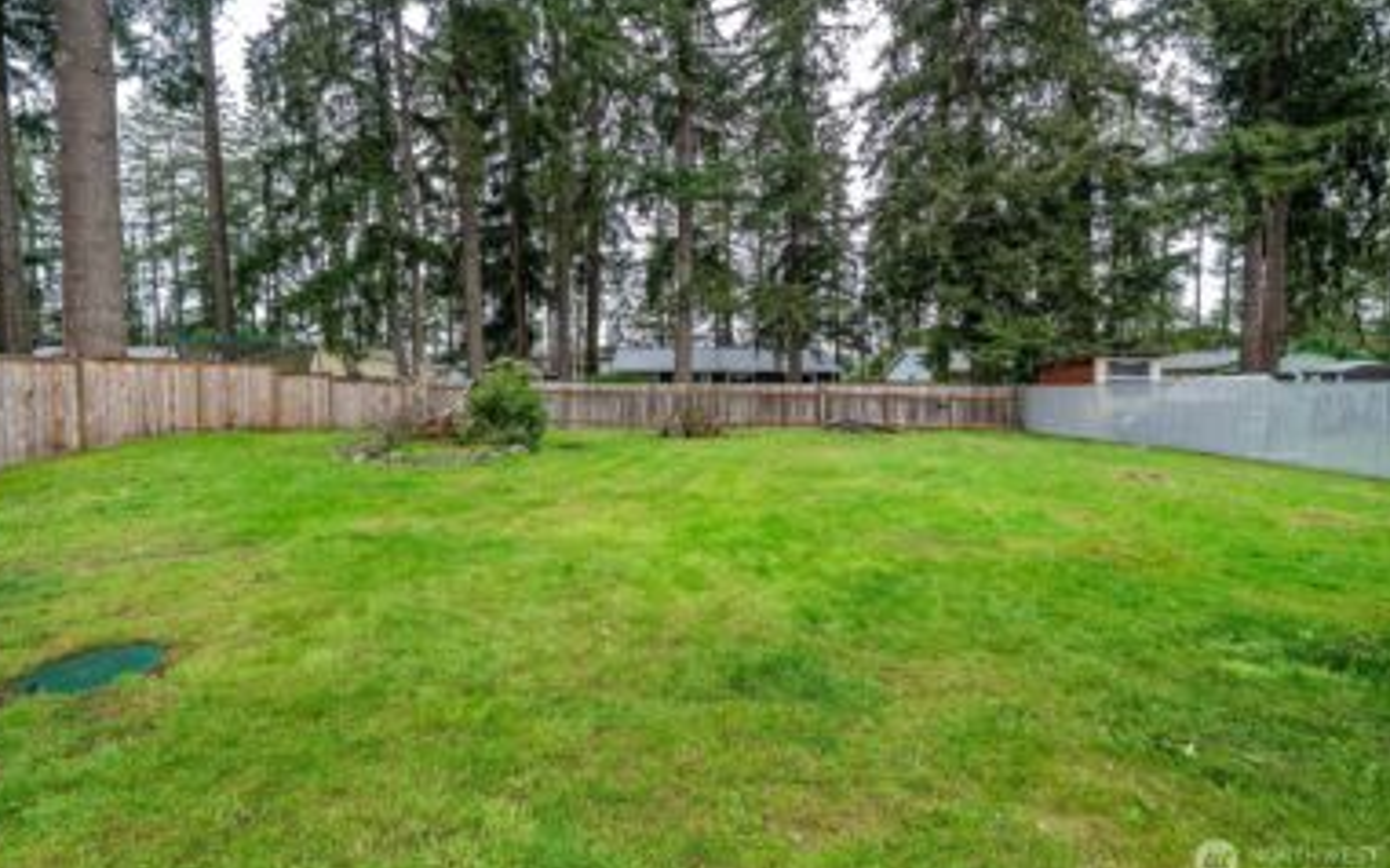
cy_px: 407
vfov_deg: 74.7
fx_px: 568
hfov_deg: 101.4
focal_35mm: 15
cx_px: 675
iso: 160
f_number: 7.1
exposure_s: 1/30
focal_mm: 14
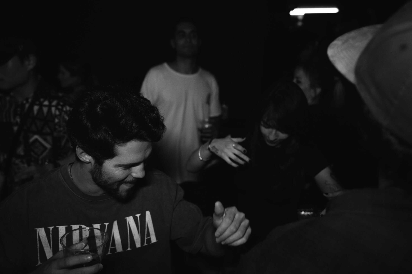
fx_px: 355
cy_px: 137
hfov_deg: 60.3
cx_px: 206
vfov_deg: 42.3
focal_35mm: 31
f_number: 2.8
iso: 2500
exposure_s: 1/200
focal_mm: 31
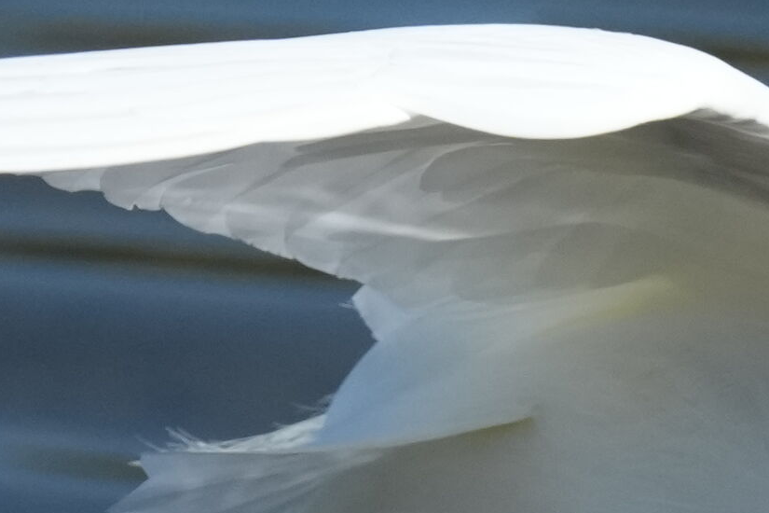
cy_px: 937
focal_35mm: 4399
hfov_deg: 0.5
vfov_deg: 0.3
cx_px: 1068
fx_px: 93960
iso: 800
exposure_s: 1/3200
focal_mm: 560
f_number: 6.3
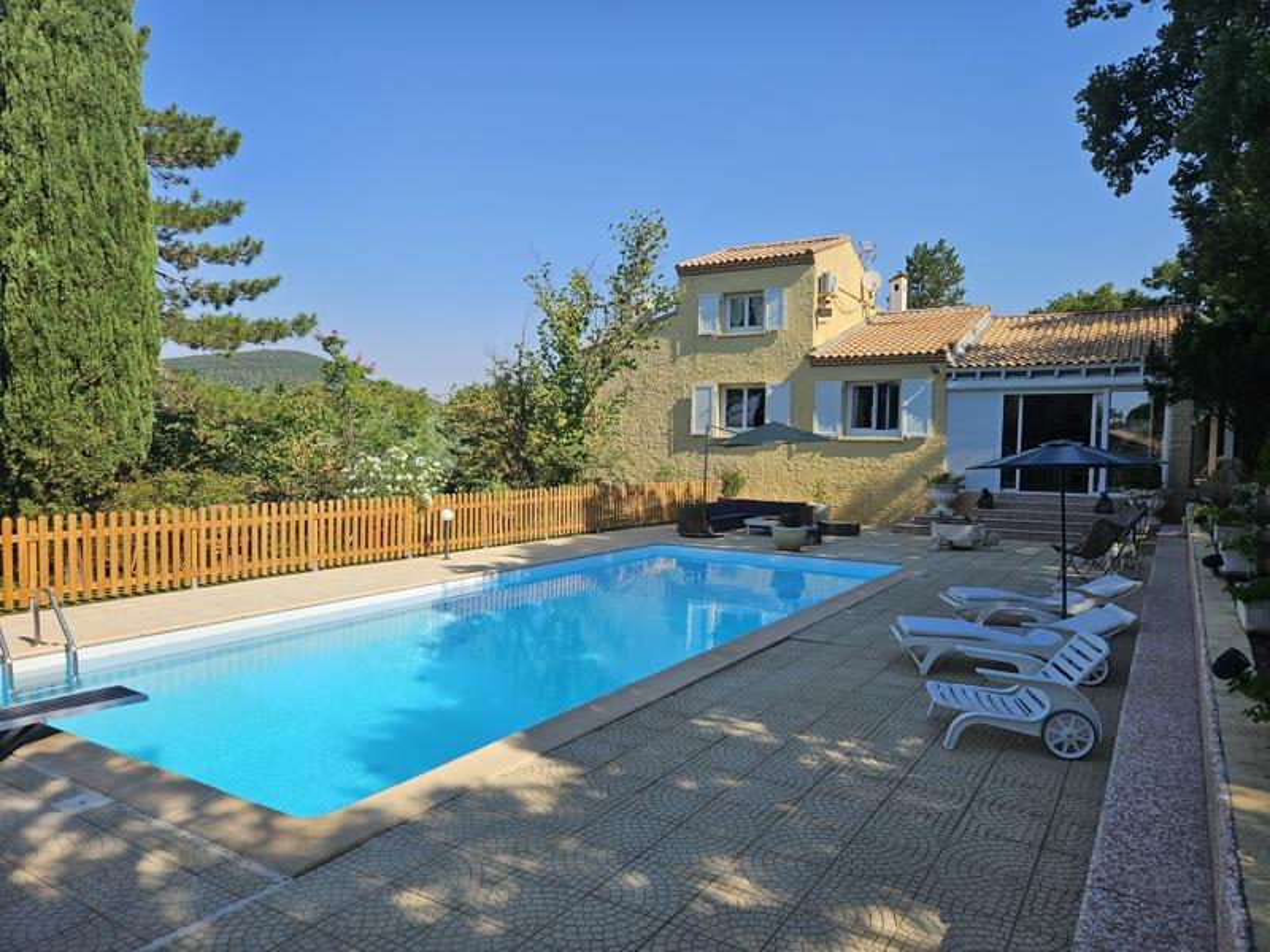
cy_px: 476
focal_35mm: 23
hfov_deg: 73.9
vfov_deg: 58.9
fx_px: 844
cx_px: 635
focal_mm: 5.4
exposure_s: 1/2105
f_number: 1.8
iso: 25
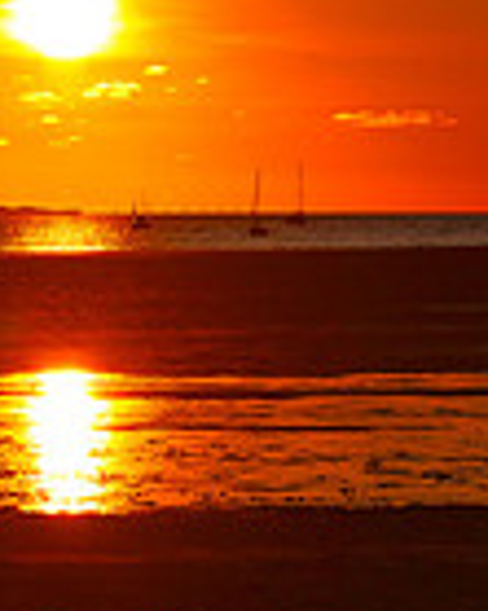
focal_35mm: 279
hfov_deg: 5.5
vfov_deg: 6.9
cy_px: 187
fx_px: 5043
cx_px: 44
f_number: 10
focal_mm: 70
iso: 200
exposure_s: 1/8000
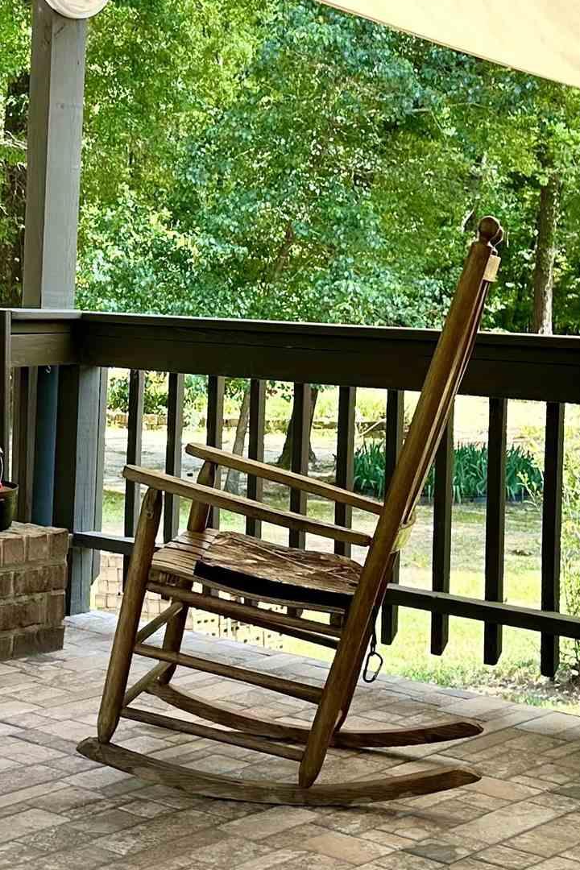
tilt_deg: -2.2
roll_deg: -1.9
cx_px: 141
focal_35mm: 71
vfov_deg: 28.3
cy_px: 309
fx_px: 1716
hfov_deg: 19.1
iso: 80
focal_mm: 6.86
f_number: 1.78
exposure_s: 1/496
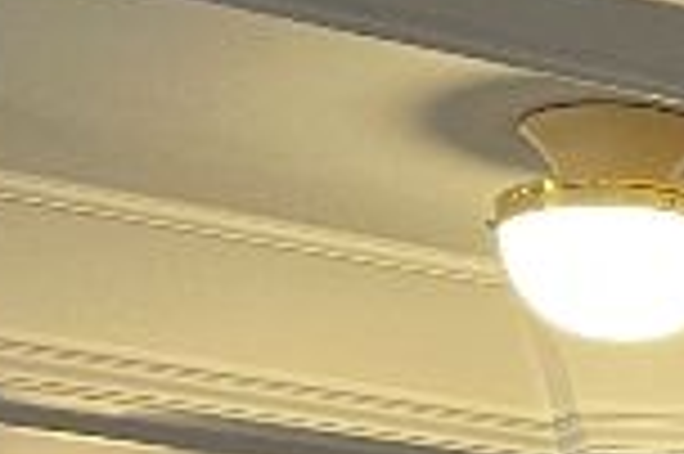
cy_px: 1384
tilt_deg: -0.3
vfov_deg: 5.9
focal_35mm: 214
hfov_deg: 9.1
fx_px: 4062
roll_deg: +0.0
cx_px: 1336
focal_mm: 4.2
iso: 100
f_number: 1.6
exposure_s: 1/50
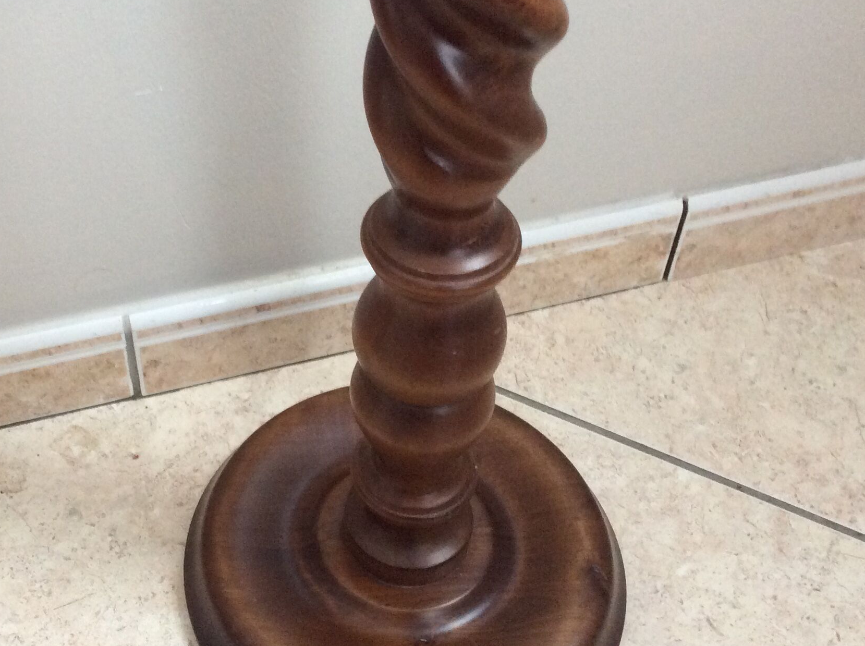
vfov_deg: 29.0
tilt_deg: -48.9
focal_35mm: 50
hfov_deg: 37.8
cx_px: 285
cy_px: 297
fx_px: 1248
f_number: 2.4
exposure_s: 1/25
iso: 160
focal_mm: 3.3
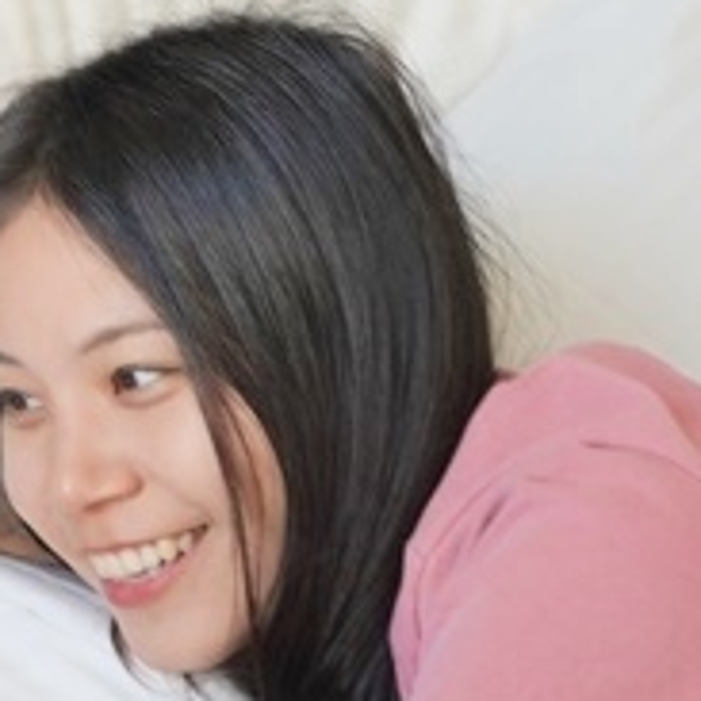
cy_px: 711
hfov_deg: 10.6
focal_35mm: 160
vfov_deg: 10.8
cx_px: -341
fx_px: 3666
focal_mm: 43
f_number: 5.6
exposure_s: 1/25
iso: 800
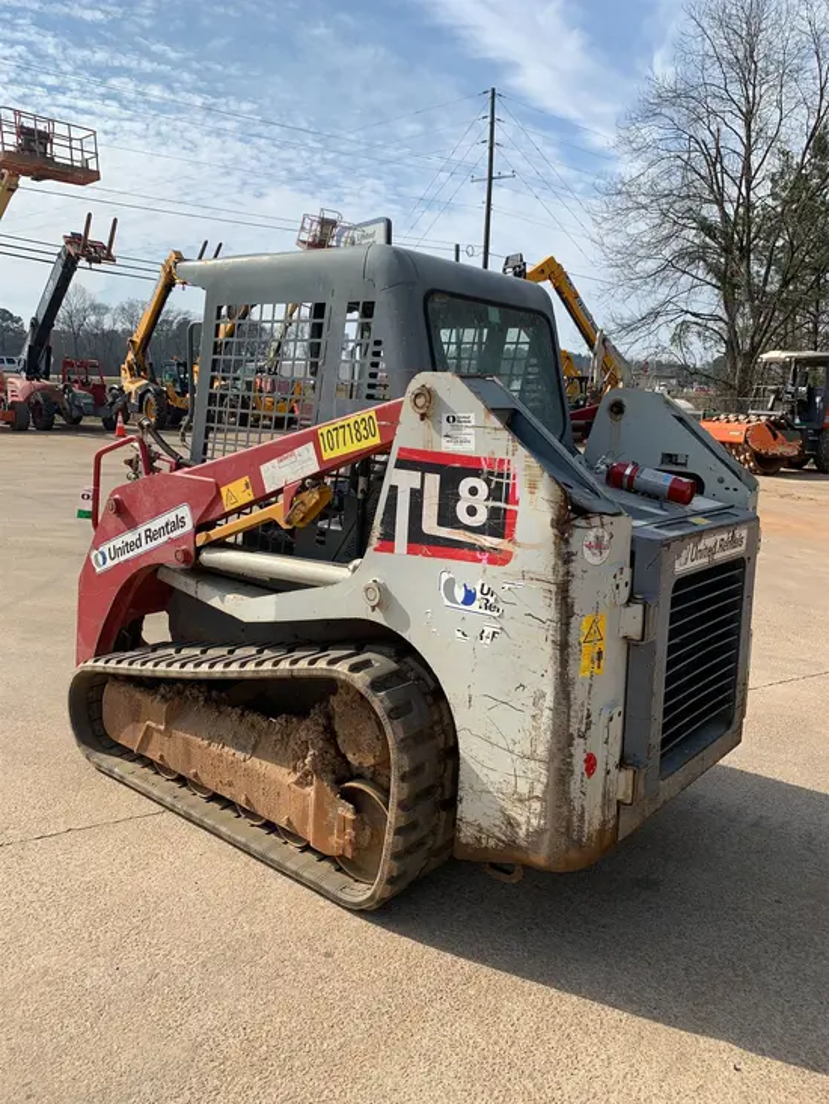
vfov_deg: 67.3
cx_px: 414
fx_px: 830
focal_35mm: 26
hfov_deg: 53.1
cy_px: 552
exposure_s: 1/2481
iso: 25
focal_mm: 4.25
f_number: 1.8
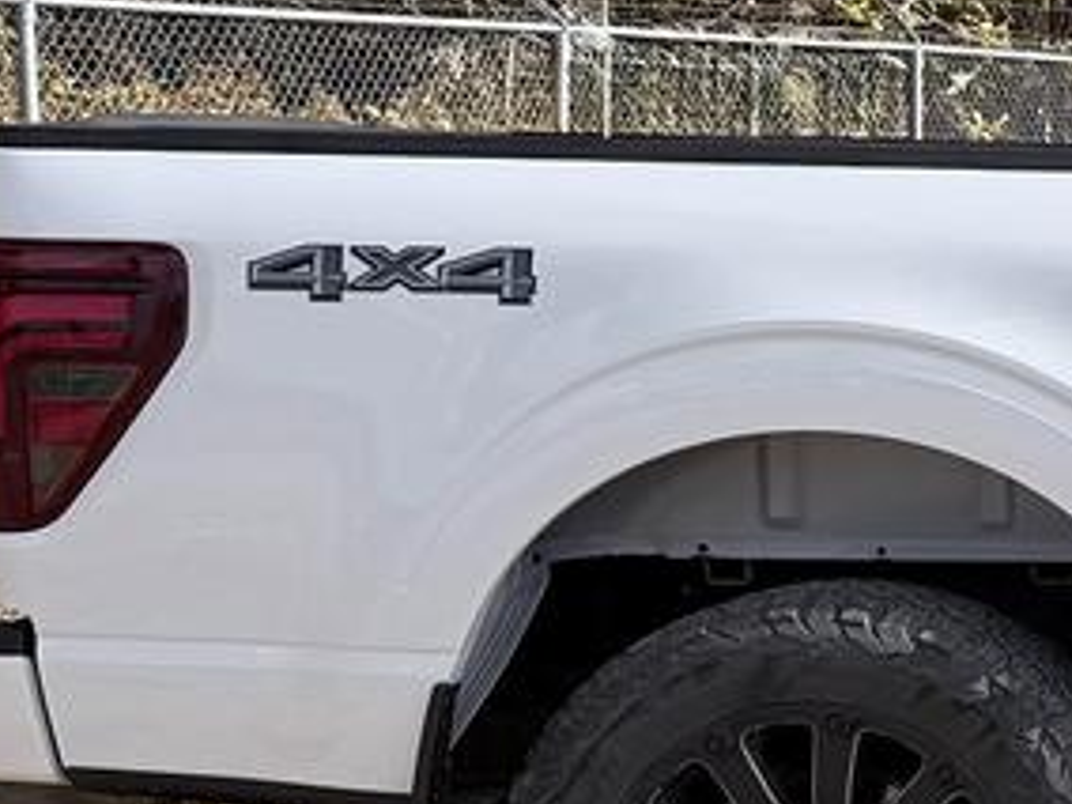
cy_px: 604
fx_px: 3345
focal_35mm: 108
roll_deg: -0.5
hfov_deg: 15.5
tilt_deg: -6.7
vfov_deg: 13.7
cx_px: 1948
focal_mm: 6.76
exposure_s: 1/4167
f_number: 1.78
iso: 80
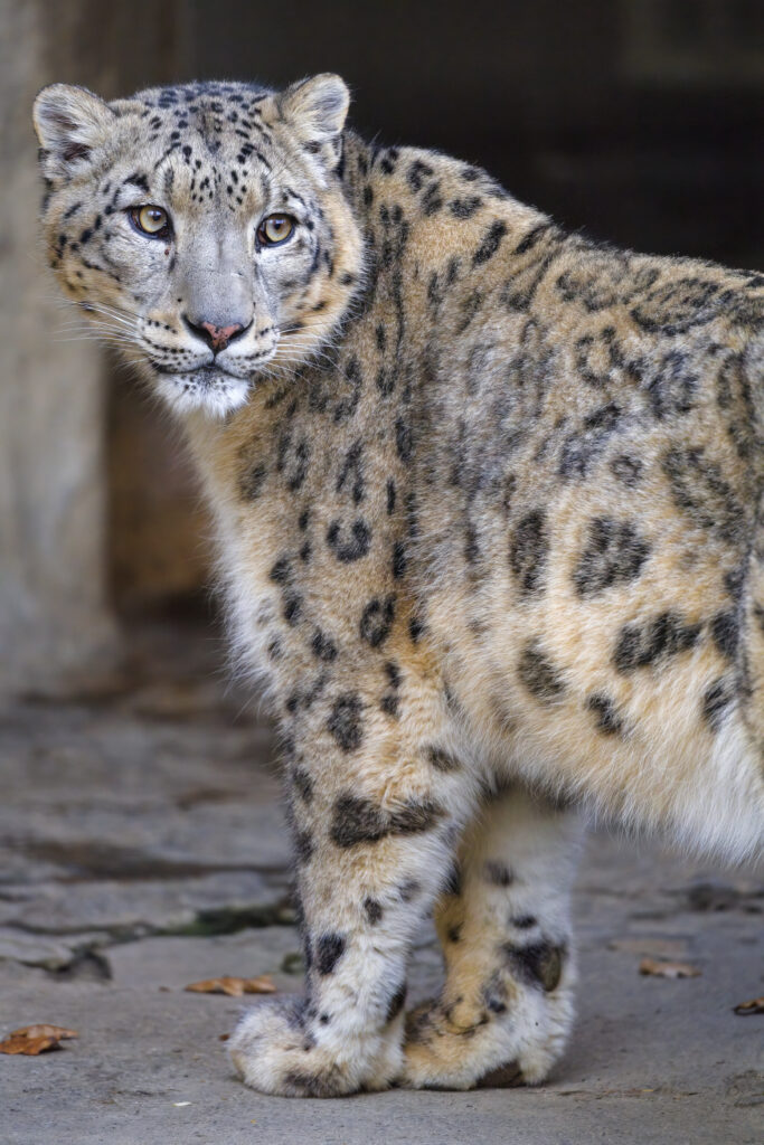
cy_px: 572
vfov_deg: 3.7
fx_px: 17819
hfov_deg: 2.5
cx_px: 382
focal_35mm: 560
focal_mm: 560
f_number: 5.6
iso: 3200
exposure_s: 1/640
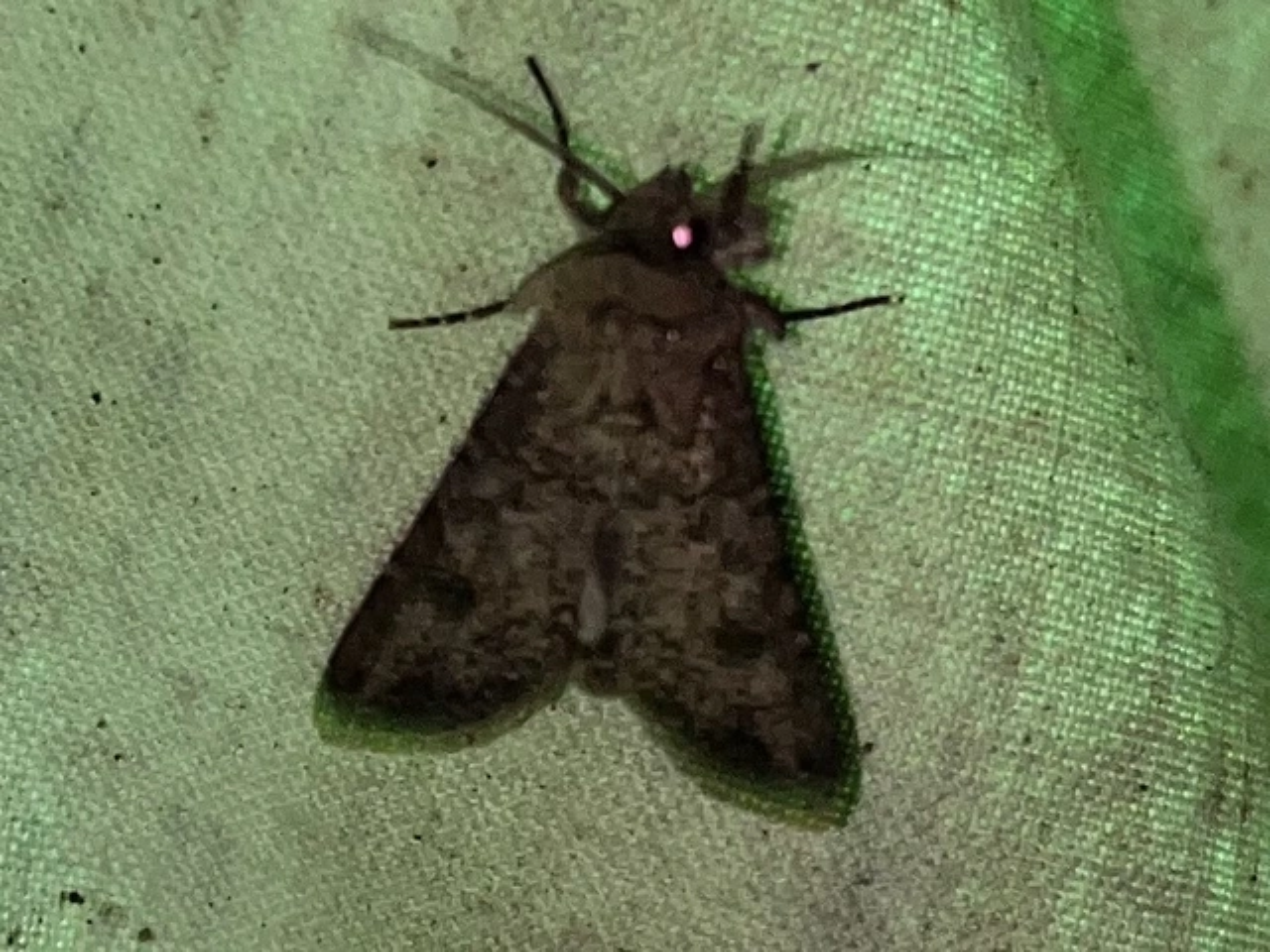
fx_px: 954
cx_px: 635
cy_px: 476
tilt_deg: -59.7
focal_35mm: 26
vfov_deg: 53.1
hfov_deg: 67.3
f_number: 1.6
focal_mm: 5.1
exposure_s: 1/82
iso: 32
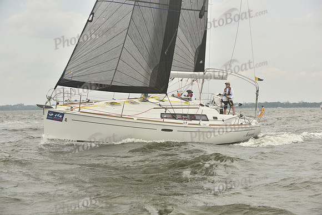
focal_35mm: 70
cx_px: 161
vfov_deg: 19.5
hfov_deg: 28.8
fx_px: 626
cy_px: 108
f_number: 6.3
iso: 250
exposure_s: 1/800
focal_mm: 70
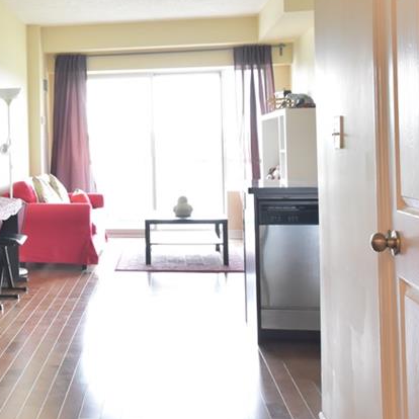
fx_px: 863
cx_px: -32
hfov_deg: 25.5
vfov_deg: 27.1
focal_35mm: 63
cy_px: 138
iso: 1600
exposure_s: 1/60
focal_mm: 20
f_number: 4
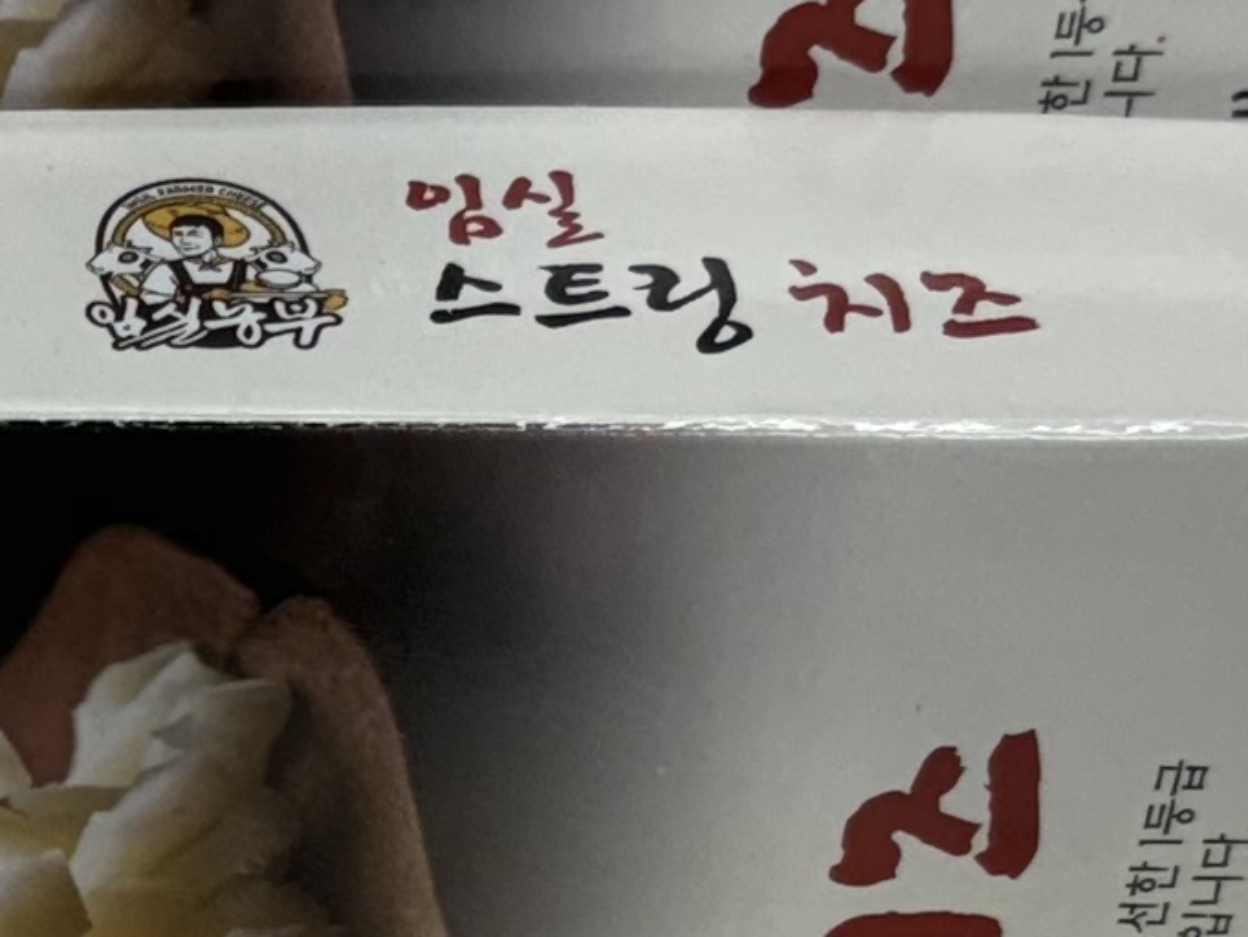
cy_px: 1100
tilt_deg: -87.3
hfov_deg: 12.3
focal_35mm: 154
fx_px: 5553
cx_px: -546
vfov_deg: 9.5
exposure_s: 1/120
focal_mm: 5.96
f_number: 1.6
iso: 40
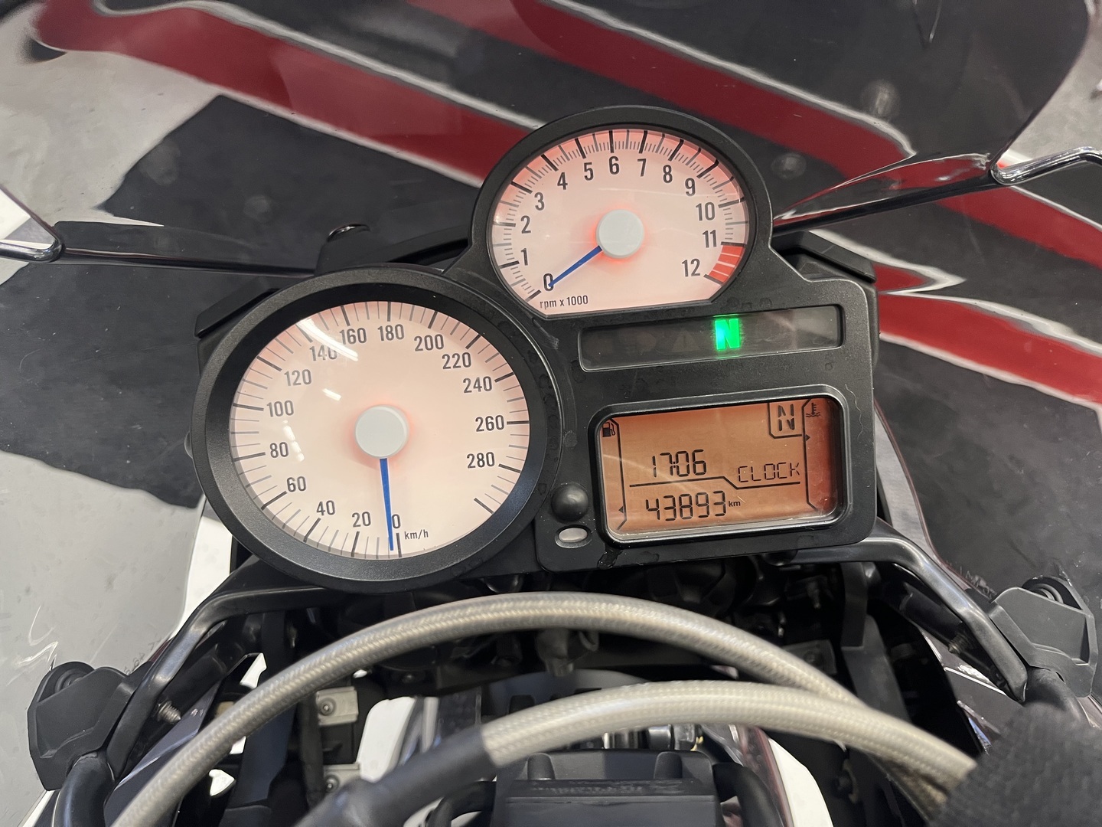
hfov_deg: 67.3
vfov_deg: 53.1
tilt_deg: -46.9
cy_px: 414
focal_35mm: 26
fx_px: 828
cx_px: 551
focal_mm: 5.1
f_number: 1.6
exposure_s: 1/50
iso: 160
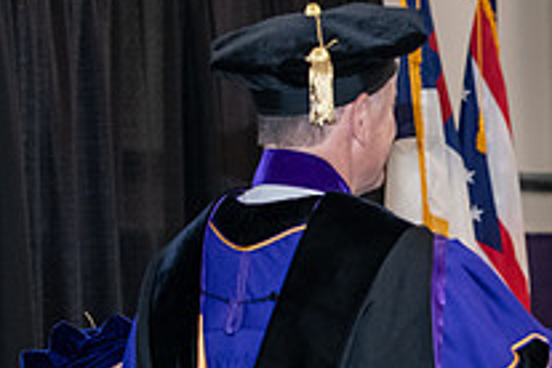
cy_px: 308
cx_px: 699
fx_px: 3005
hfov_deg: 10.3
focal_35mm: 196
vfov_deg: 7.0
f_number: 5
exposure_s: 1/200
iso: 2500
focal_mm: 70
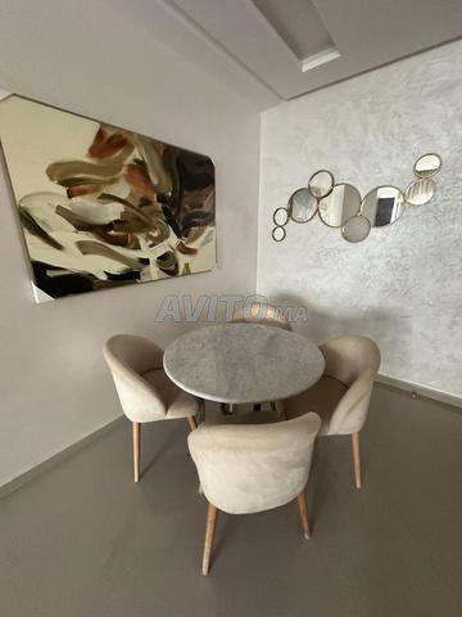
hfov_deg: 85.7
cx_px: 231
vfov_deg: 102.1
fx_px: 249
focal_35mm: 14
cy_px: 308
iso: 500
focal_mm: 2.22
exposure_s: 1/60
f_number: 2.2
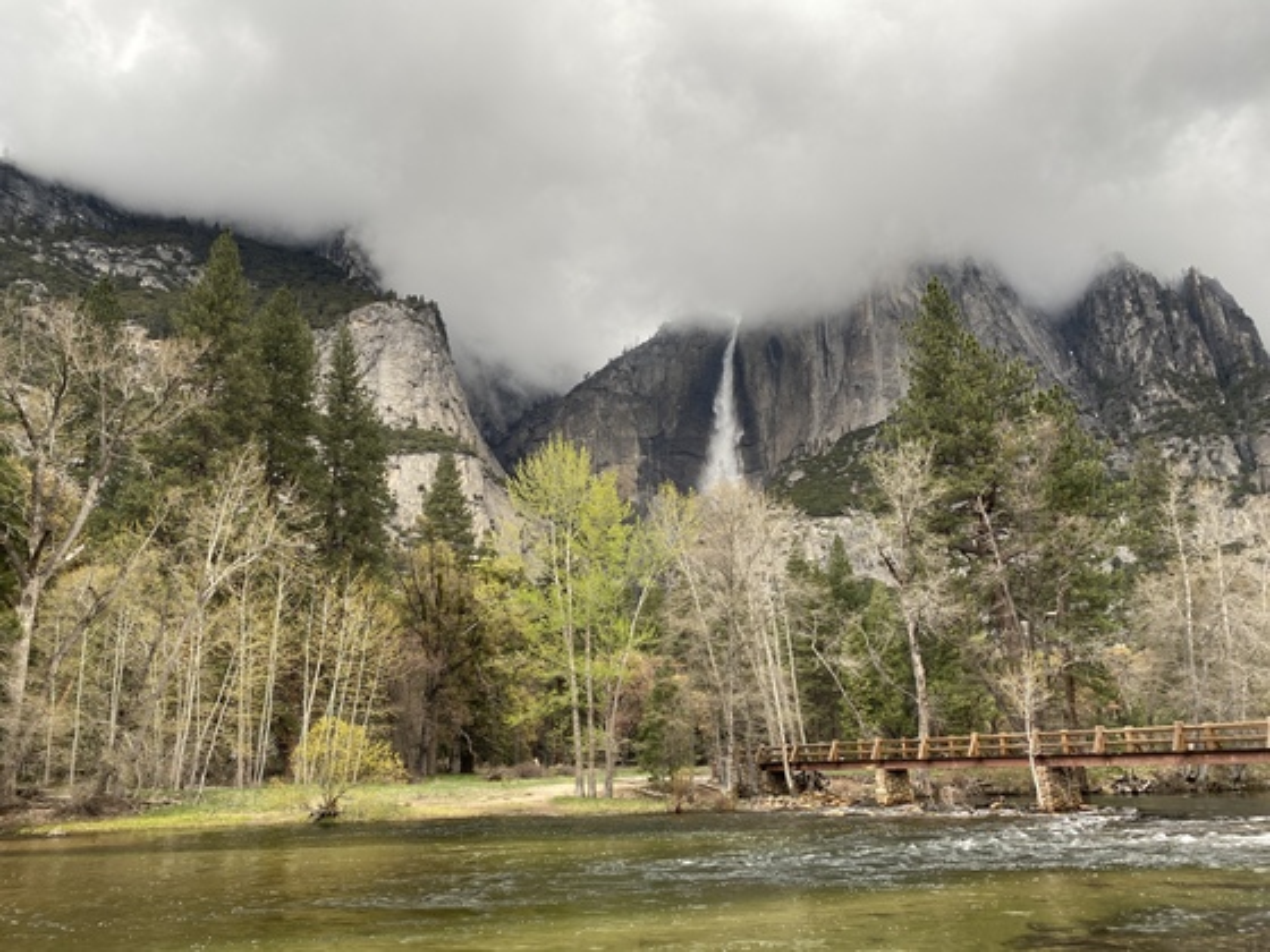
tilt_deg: +17.3
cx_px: 635
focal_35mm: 26
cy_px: 476
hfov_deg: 67.3
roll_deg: +1.3
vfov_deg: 53.1
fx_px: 954
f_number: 1.8
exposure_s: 1/190
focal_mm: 4.25
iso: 32
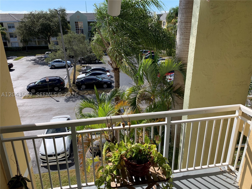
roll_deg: +0.9
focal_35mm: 26
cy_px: 94
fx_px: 189
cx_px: 126
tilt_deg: -19.8
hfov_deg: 67.3
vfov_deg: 53.1
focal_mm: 4.25
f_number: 1.8
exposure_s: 1/1610
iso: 25
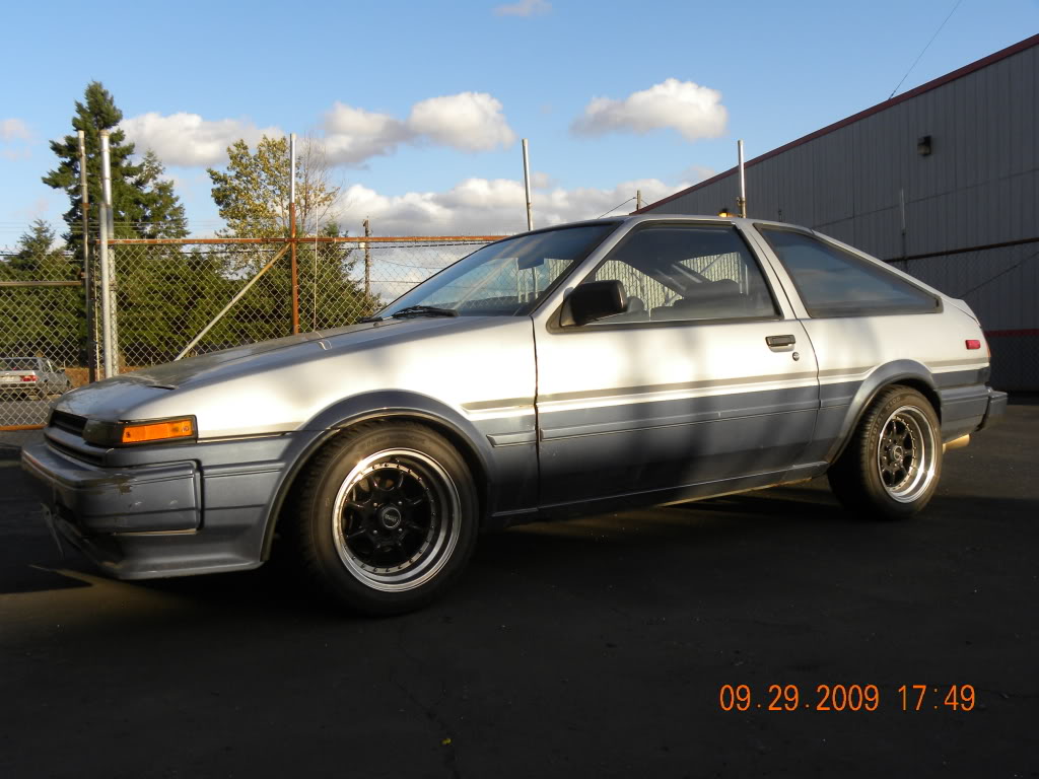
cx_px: 520
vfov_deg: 42.9
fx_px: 990
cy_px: 390
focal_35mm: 33
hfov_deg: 55.4
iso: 64
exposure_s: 1/220
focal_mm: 5.9
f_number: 4.5
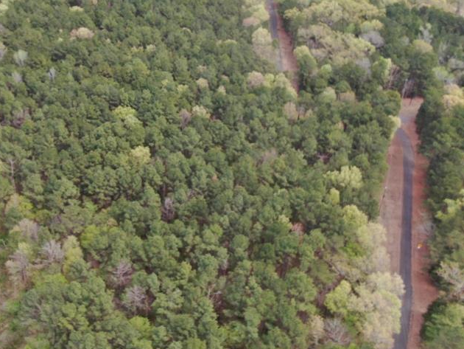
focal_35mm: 39
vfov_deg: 36.1
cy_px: 94
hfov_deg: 46.8
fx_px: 523
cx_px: 144
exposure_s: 1/500
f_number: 2.8
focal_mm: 4.39
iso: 100
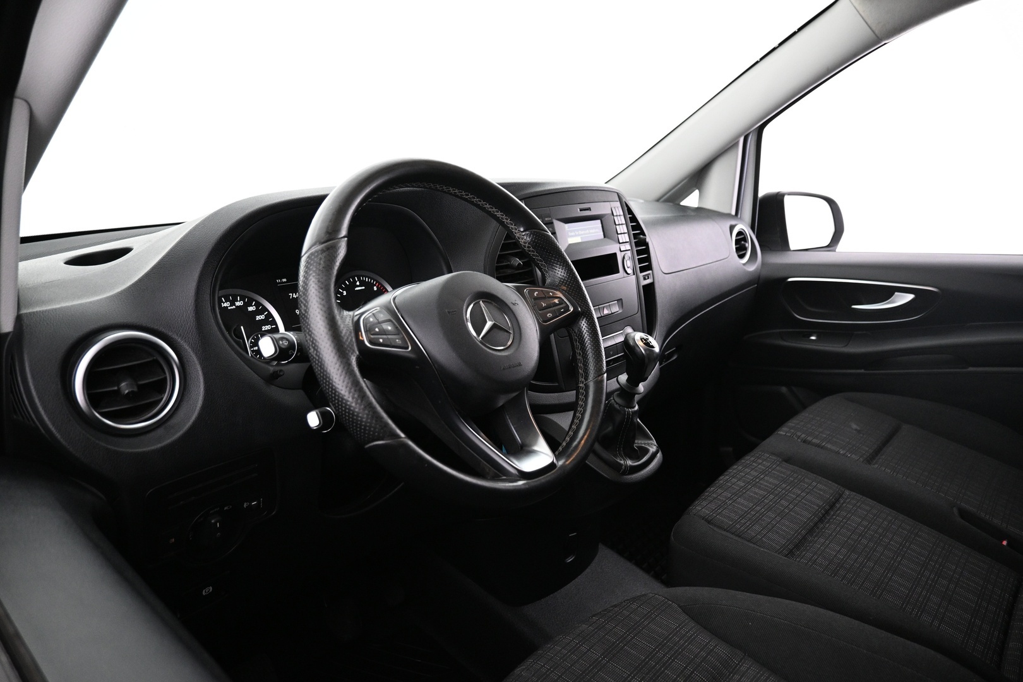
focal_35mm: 24
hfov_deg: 73.7
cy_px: 341
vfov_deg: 53.1
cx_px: 512
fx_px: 682
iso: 1600
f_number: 3.5
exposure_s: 1/20
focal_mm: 16
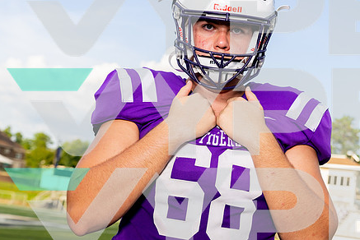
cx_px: 217
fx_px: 690
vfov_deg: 19.8
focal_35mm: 69
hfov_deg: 29.2
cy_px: 112
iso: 200
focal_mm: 52
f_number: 5.6
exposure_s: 1/500
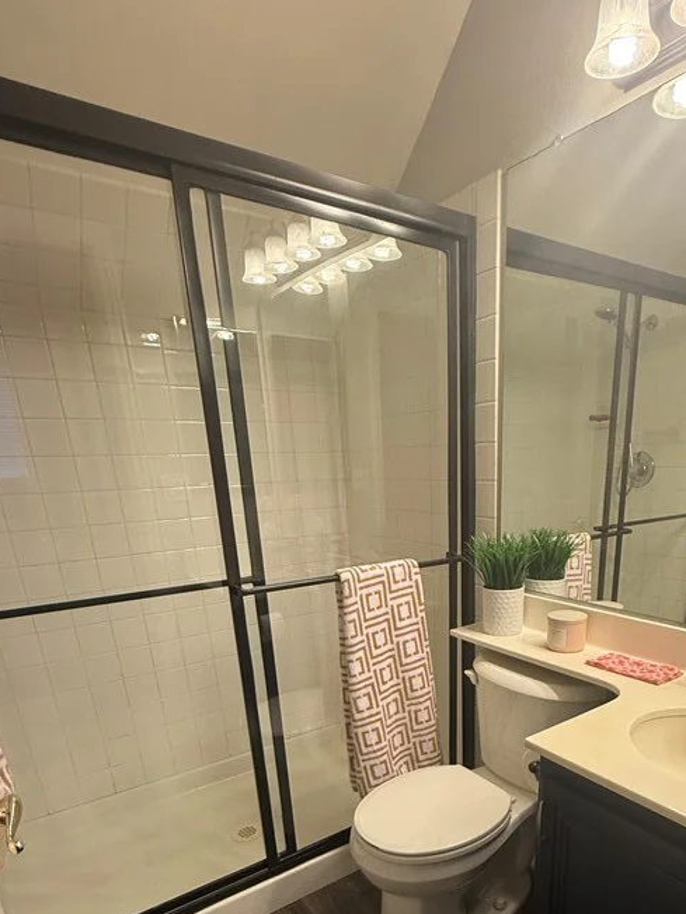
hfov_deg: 60.3
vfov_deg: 71.7
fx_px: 581
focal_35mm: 22
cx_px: 429
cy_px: 673
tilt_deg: -18.9
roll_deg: +1.1
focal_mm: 2.22
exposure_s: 1/60
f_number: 2.2
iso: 200
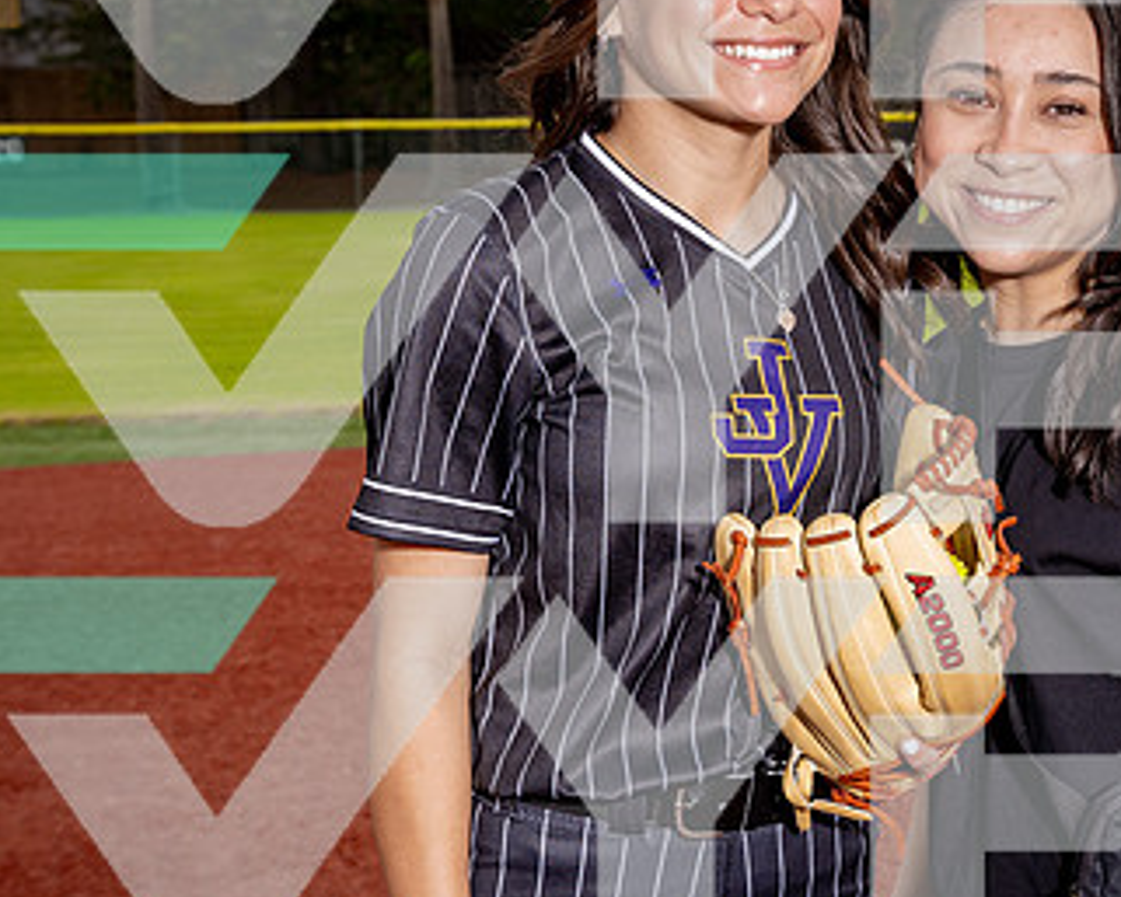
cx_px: 814
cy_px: 340
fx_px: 2755
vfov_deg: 18.5
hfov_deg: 22.8
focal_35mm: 83
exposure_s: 1/250
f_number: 8
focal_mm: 49
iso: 100
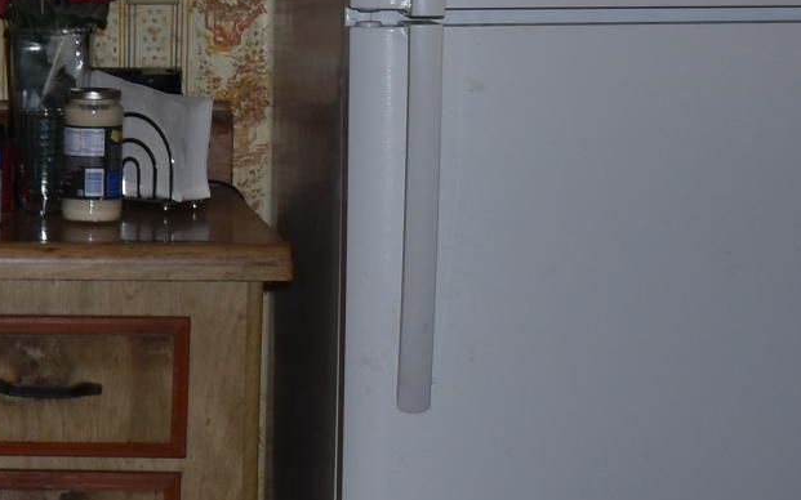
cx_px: -863
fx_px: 2903
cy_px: 262
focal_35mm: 133
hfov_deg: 13.3
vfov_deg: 9.9
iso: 100
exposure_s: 1/200
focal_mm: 18
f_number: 3.5
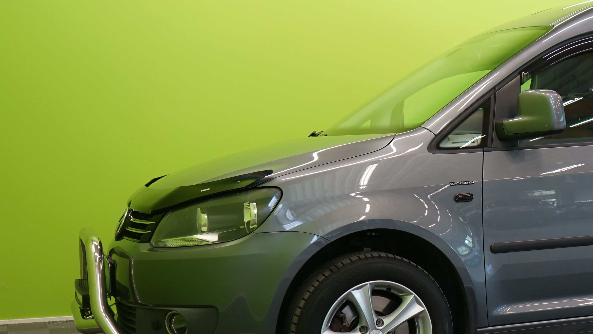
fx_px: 975
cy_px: 207
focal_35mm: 62
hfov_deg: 31.8
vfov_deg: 19.4
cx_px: 561
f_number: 5
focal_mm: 31
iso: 400
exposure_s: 1/30
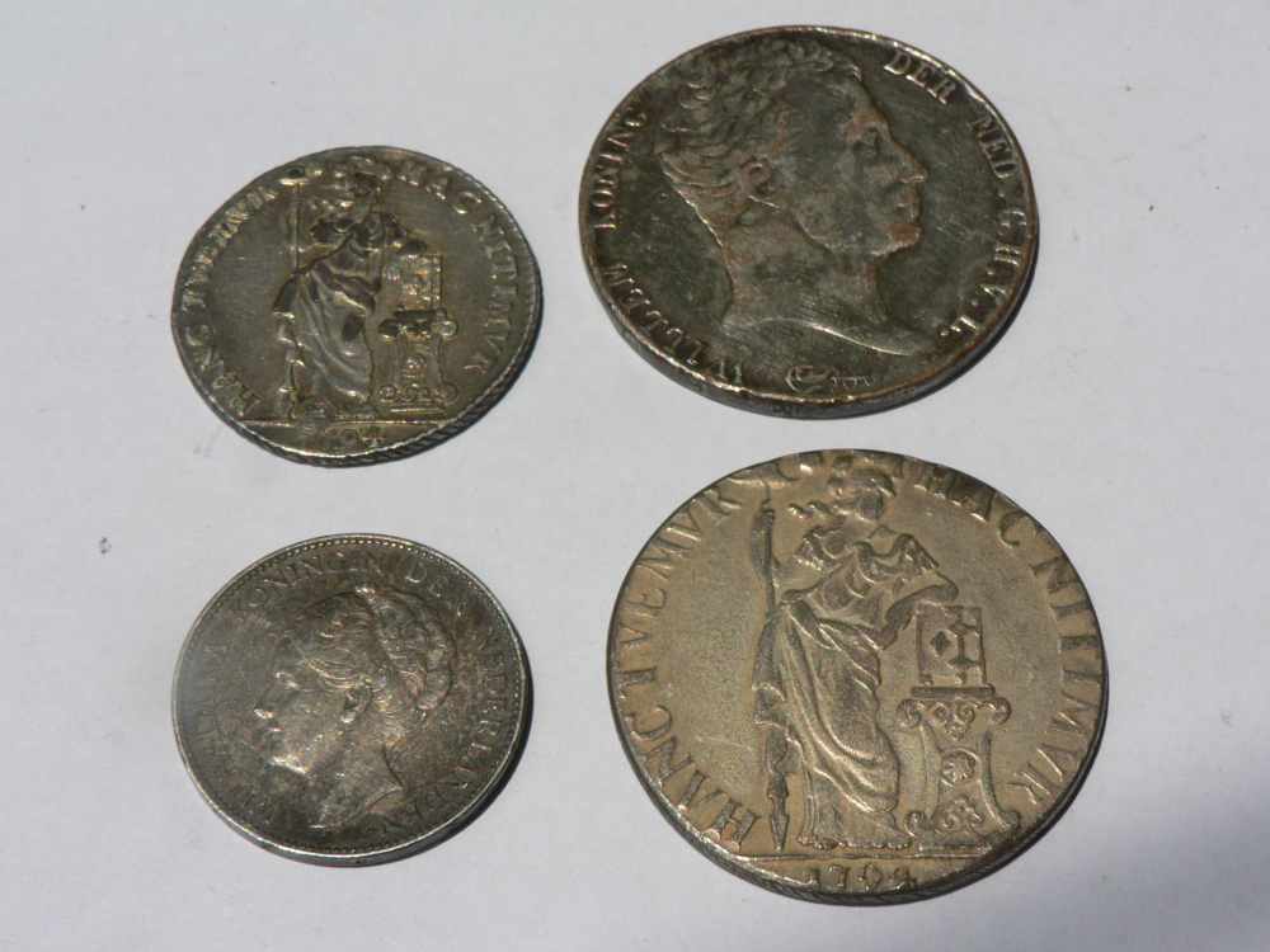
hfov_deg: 26.7
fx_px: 2678
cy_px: 476
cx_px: 635
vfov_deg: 20.2
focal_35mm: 73
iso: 80
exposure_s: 1/800
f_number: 7.1
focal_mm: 12.2
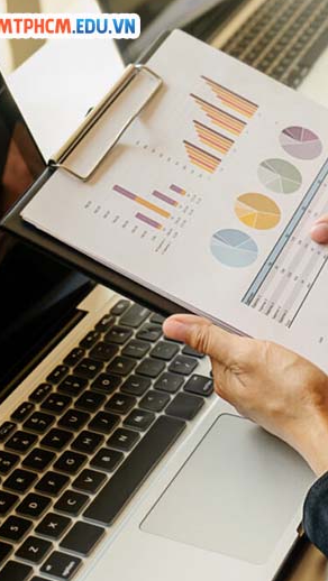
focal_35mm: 76
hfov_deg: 15.6
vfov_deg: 27.9
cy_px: 285
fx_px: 1173
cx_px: 329
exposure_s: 1/180
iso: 400
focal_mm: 31.5
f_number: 4.5
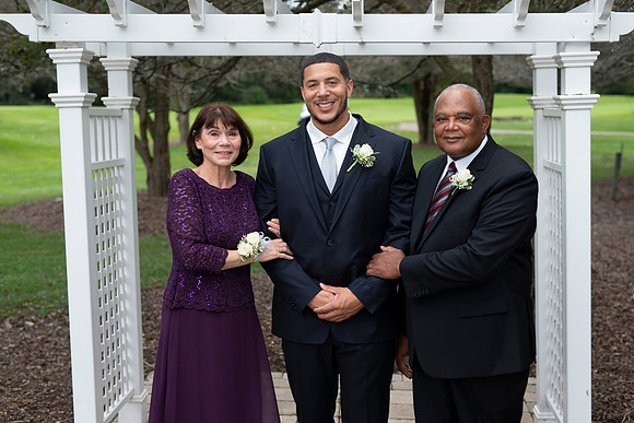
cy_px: 212
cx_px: 317
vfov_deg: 27.0
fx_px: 881
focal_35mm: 50
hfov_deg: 39.6
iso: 100
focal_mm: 50
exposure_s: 1/250
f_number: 3.2
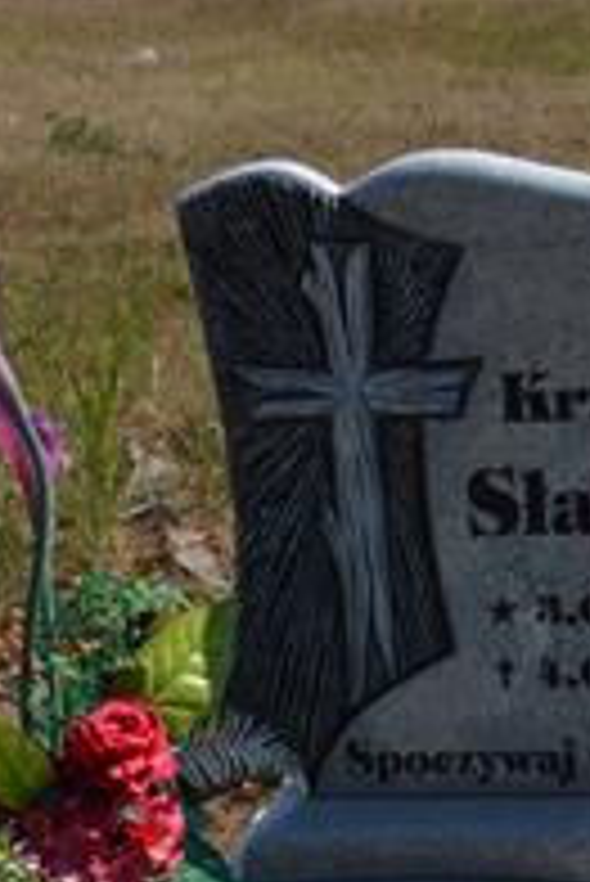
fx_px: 2518
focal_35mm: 103
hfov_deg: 13.2
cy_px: 1292
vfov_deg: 17.9
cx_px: 572
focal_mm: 21
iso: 100
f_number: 8
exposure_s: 1/250
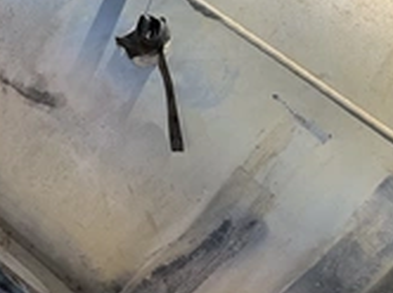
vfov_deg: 20.6
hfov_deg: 26.6
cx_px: 21
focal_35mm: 70
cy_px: 38
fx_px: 794
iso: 25
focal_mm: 3
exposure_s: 1/1848
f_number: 1.8
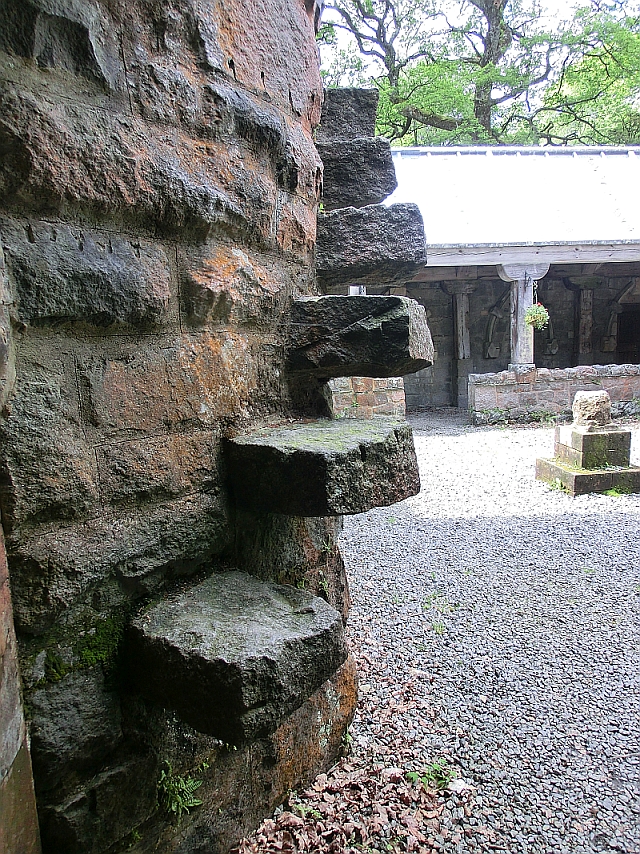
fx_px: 592
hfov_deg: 56.8
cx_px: 320
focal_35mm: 24
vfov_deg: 71.6
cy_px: 427
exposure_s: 1/125
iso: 100
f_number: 3
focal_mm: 4.24
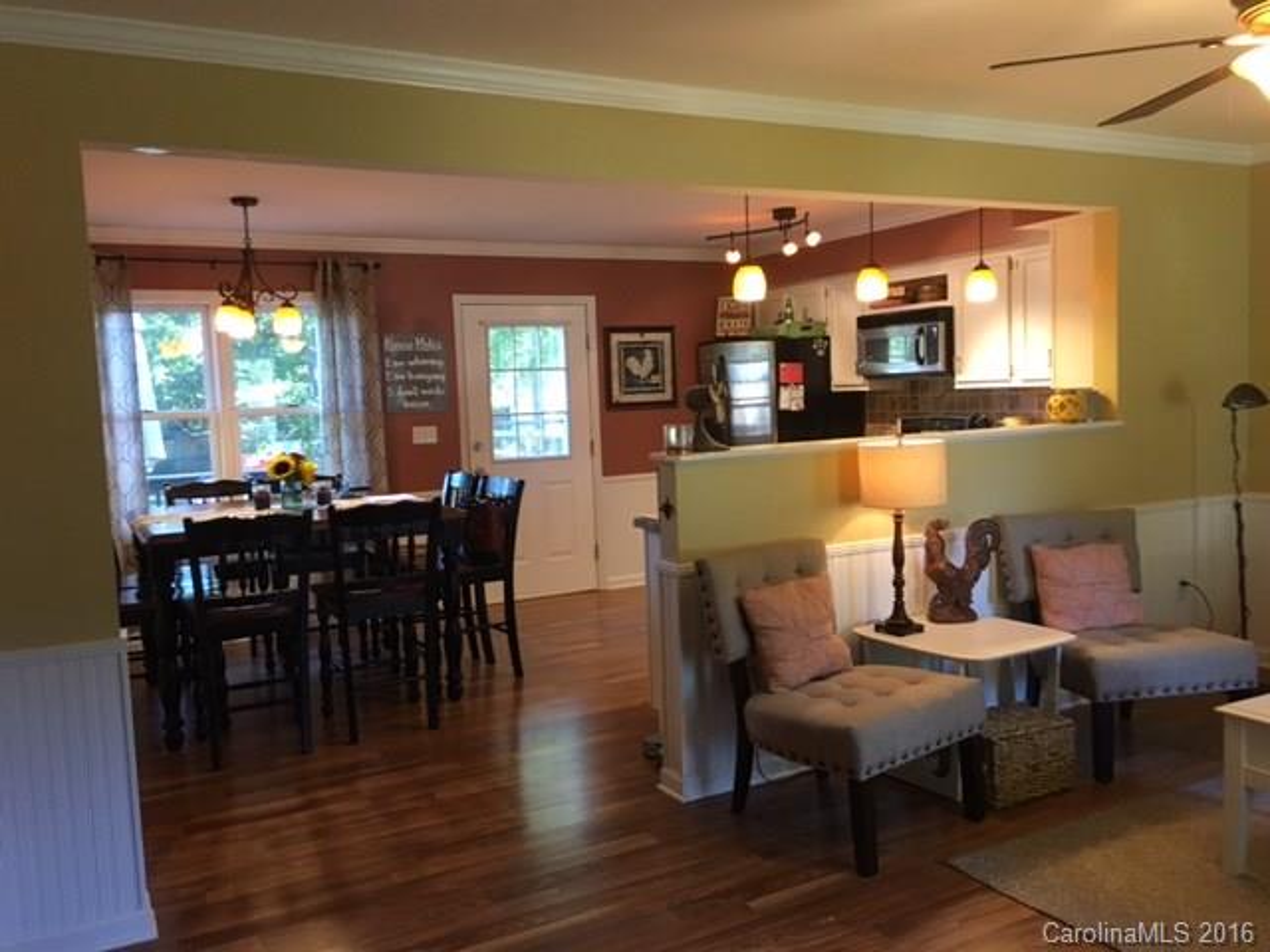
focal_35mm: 29
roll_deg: +3.0
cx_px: 635
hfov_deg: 61.7
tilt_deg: -4.3
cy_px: 476
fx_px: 1064
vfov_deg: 48.2
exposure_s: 1/30
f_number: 2.2
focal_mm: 4.15
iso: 125
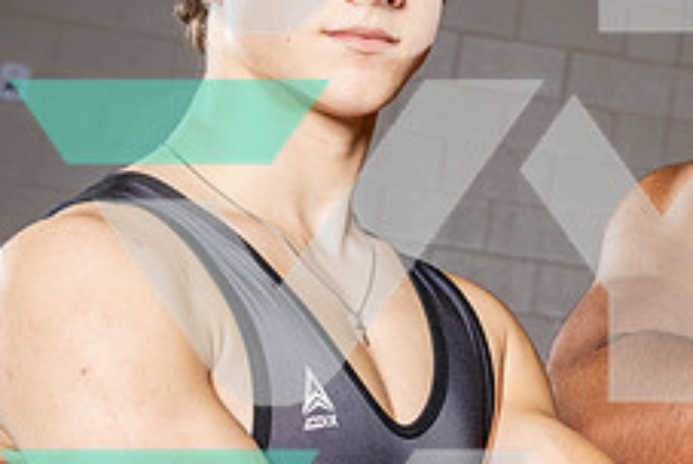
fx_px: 2409
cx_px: 788
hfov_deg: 15.9
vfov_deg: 11.0
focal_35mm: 125
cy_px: 243
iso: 320
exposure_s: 1/250
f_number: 7.1
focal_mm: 49
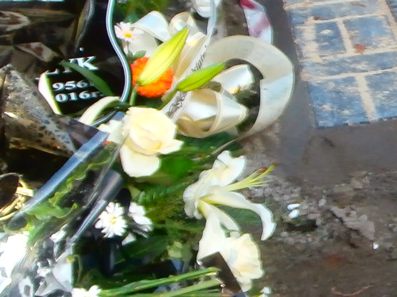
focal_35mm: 124
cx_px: 683
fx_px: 1422
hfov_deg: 14.3
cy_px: 121
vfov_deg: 11.9
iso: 100
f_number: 3.5
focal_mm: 5.36
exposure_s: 1/200
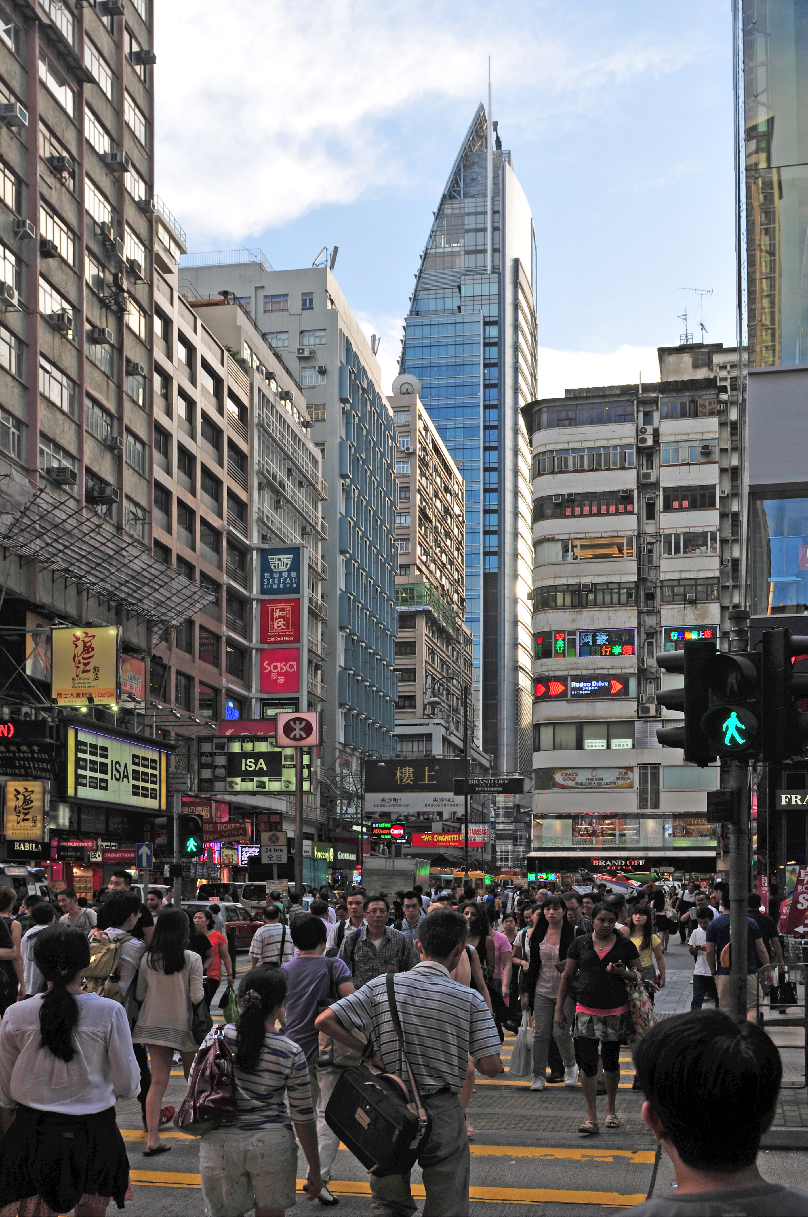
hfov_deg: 36.8
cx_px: 404
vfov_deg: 53.2
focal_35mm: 36
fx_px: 1215
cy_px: 608
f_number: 6.3
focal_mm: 24
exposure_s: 1/160
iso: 200
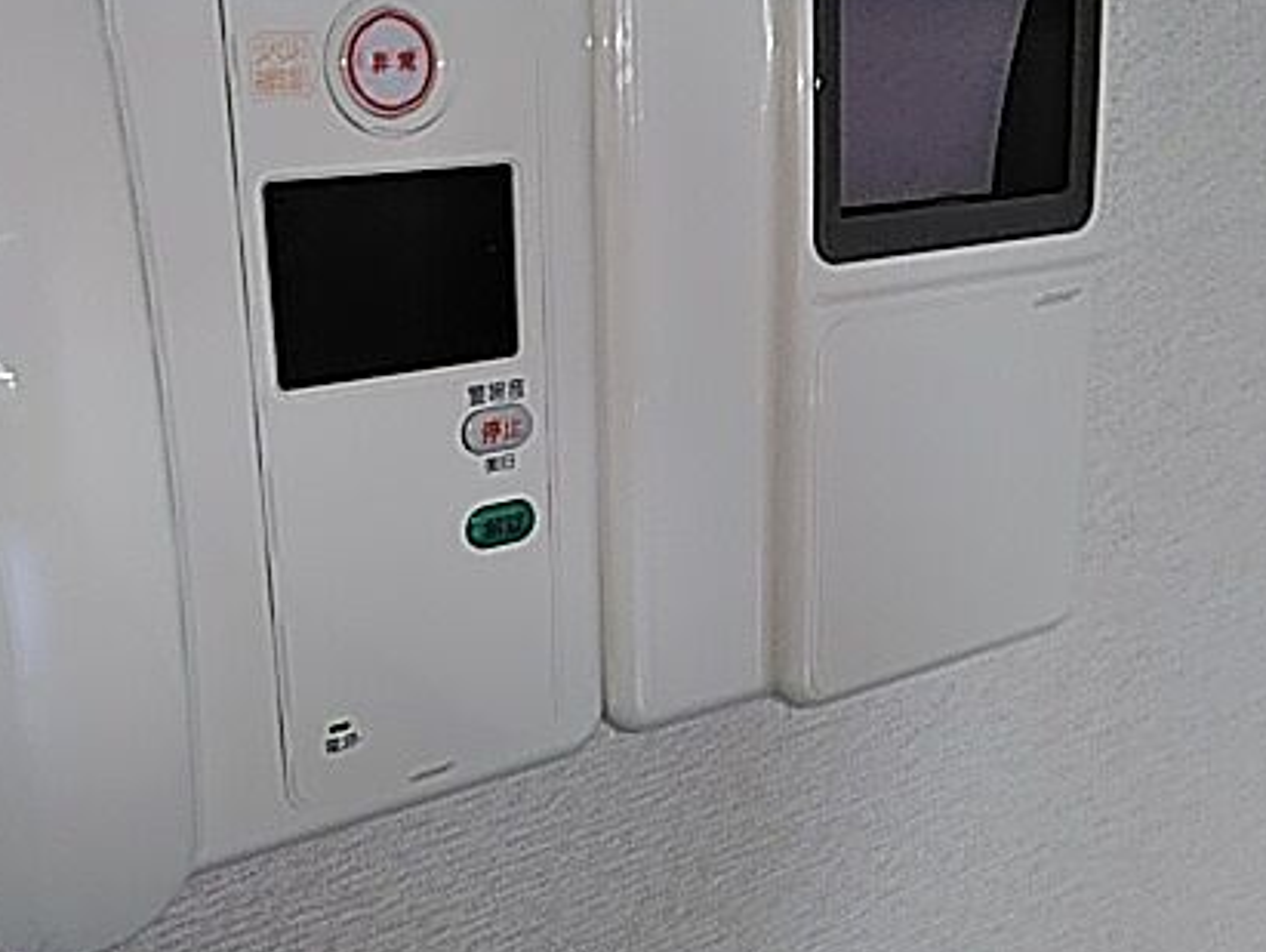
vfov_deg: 34.4
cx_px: 570
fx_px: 1537
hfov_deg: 44.7
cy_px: 453
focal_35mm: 42
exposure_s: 1/60
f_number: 2.2
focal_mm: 3.46
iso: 182
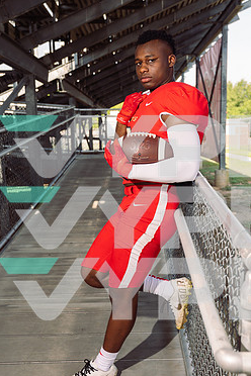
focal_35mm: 46
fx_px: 481
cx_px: 149
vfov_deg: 42.6
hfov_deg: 29.2
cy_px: 218
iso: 125
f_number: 5
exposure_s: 1/250
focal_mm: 38
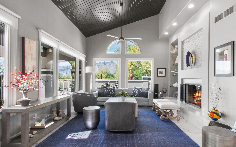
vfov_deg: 62.2
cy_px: 79
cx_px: 125
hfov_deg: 87.9
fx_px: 122
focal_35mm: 19
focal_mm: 10
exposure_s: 1/40
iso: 500
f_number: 16
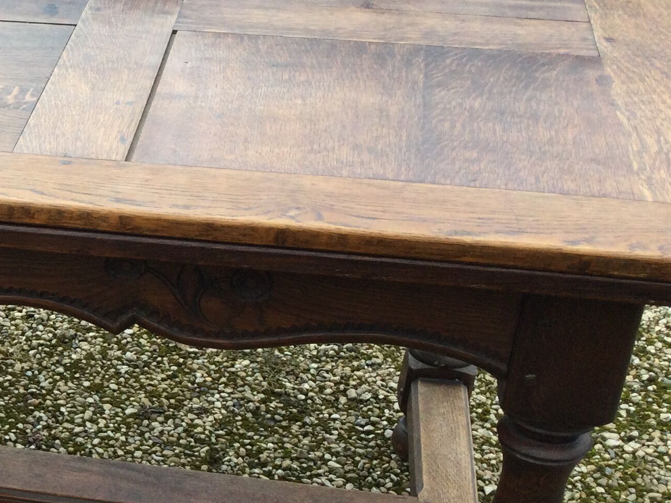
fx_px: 1512
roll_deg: +1.0
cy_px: 457
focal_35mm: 78
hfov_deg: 23.1
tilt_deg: -35.8
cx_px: -112
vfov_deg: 18.6
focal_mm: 3.3
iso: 40
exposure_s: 1/100
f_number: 2.4
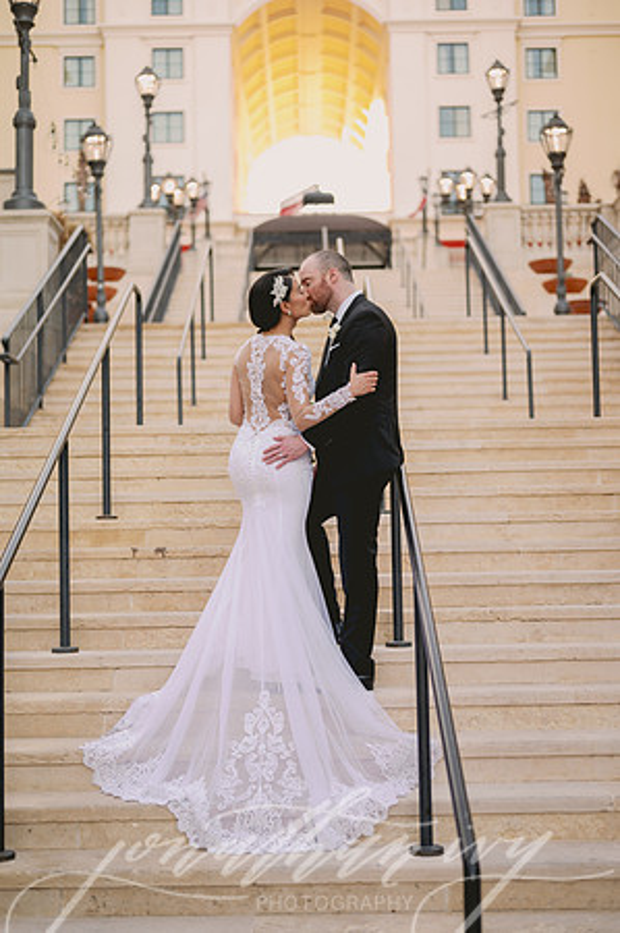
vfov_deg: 39.6
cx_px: 310
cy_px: 466
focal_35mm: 50
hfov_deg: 26.9
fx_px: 1295
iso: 50
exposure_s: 1/160
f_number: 2
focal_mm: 50
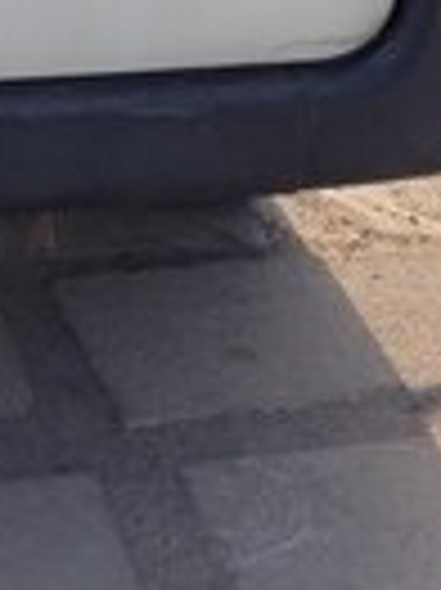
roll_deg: +0.8
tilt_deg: -8.1
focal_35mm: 125
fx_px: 2127
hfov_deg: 11.5
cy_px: -297
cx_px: -166
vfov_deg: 14.7
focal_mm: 4.12
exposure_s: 1/480
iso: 50
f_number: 2.4
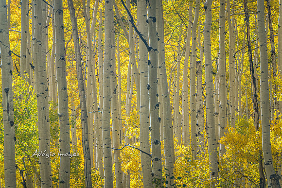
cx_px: 141
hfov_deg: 14.7
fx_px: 1093
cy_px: 94
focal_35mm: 140
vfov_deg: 9.8
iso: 400
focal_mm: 93
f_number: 6.3
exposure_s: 1/500
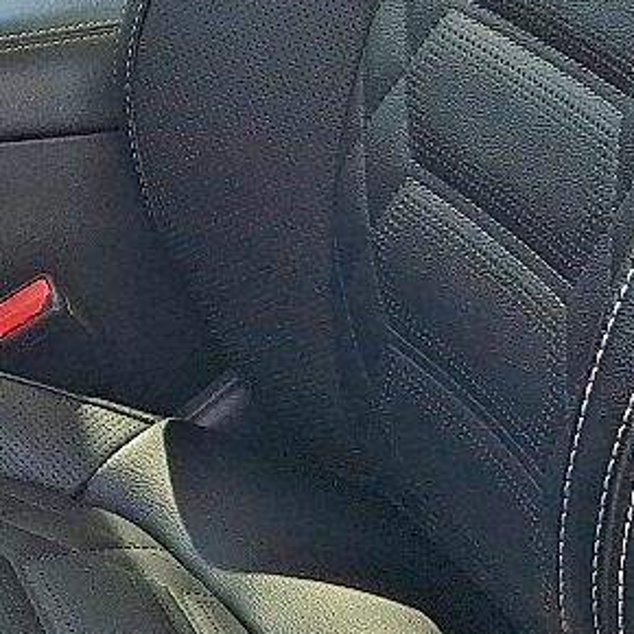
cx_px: -352
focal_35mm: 122
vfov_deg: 13.8
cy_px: -155
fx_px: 2528
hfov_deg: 13.4
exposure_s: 1/312
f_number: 1.8
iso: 25
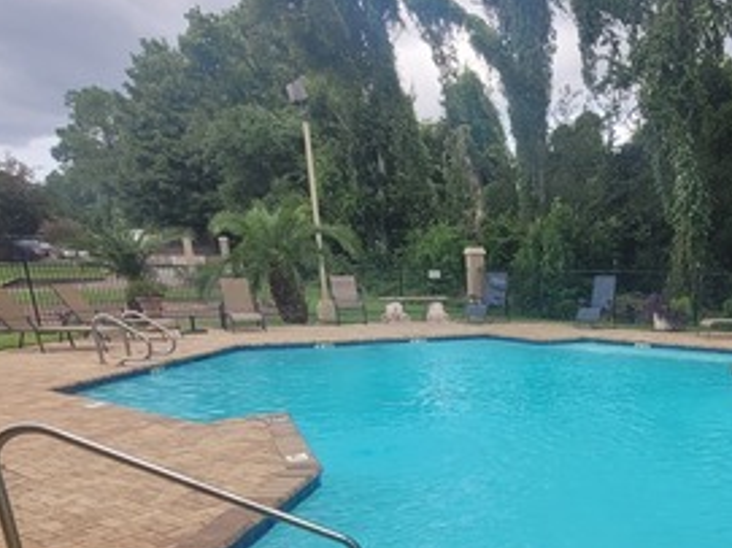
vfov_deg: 40.8
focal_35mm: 32
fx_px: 676
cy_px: 493
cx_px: 619
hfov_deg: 52.0
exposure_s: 1/244
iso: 40
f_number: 2.2
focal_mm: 1.74
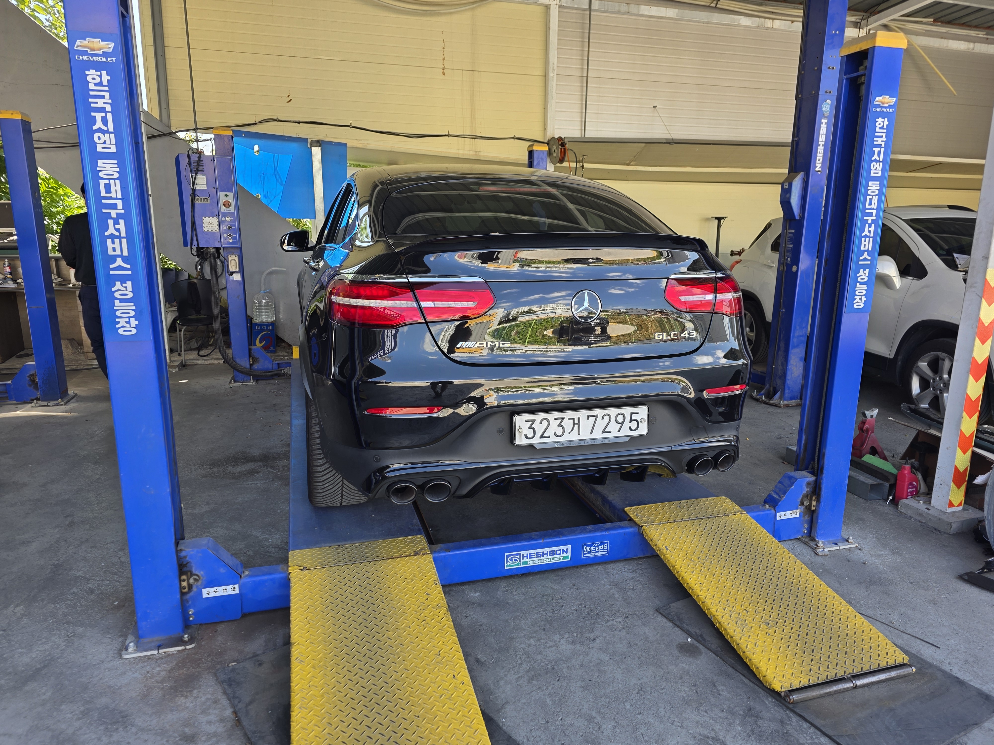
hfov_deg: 73.9
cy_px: 372
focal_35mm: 23
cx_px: 497
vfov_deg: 58.9
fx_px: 660
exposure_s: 1/120
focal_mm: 6.3
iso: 25
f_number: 1.7
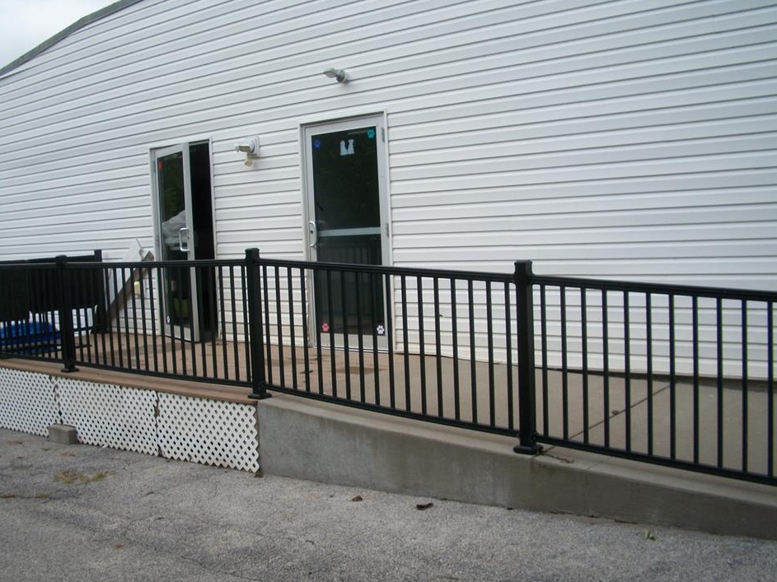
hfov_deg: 48.9
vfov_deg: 37.7
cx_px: 360
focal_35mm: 38
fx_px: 853
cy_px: 297
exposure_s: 1/400
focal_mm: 6.3
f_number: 5.6
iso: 80
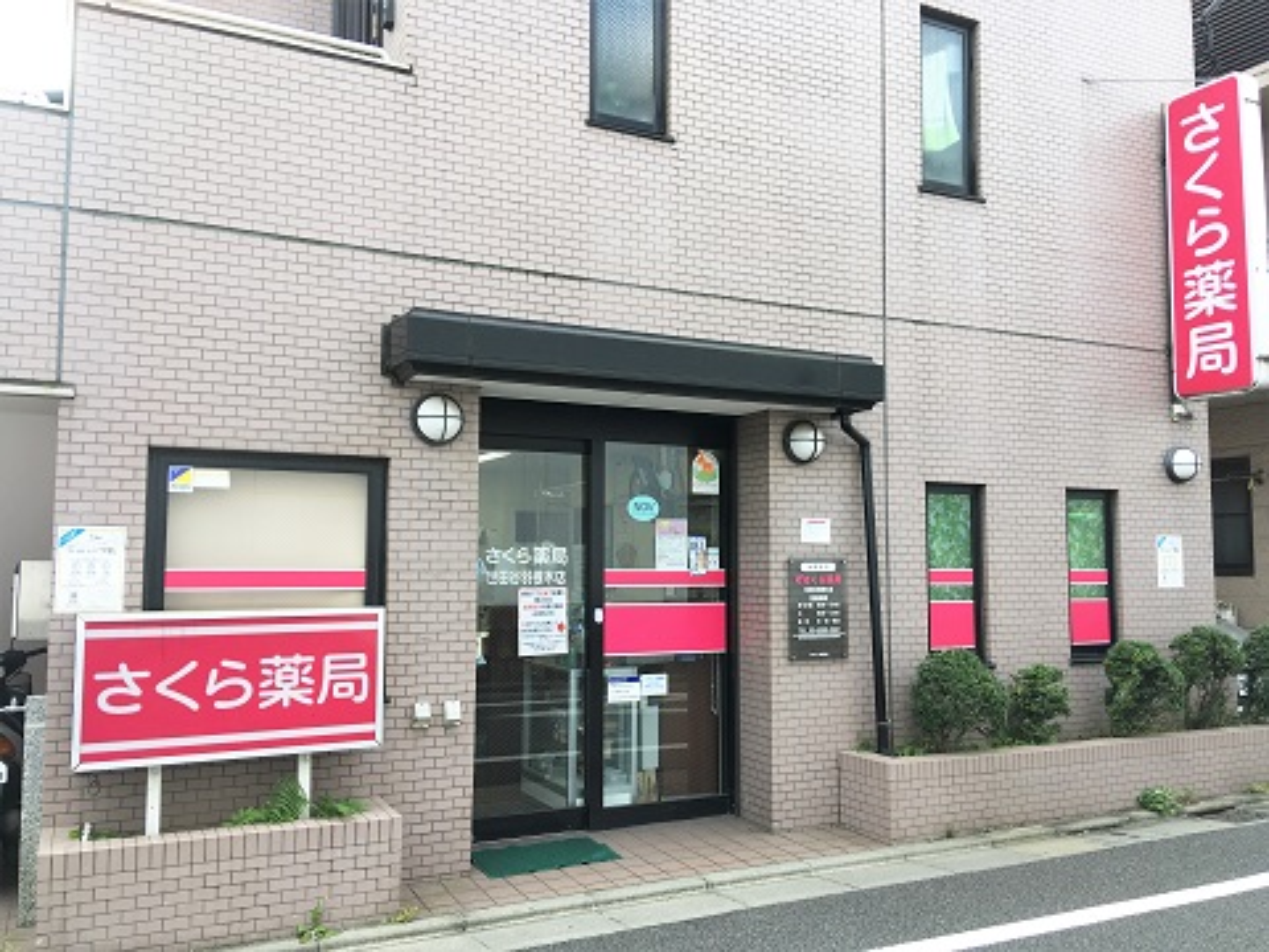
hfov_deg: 61.7
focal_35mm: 29
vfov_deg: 48.2
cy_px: 476
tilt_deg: +5.4
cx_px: 634
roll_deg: -0.2
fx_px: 1063
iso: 25
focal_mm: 4.15
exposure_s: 1/120
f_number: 2.2
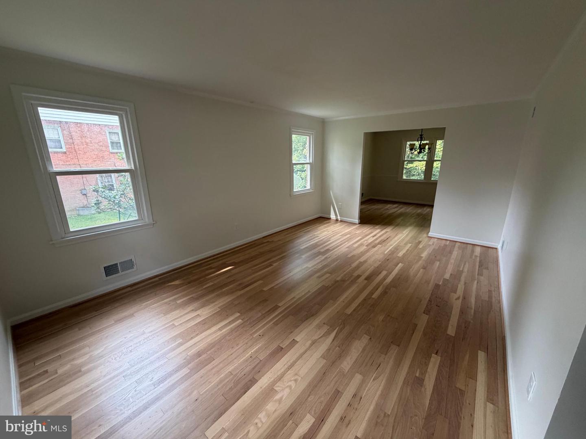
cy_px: 220
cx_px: 293
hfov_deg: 102.1
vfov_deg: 85.7
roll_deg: +0.5
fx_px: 237
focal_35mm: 14
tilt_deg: -13.1
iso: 200
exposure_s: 1/120
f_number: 2.2
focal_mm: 2.22
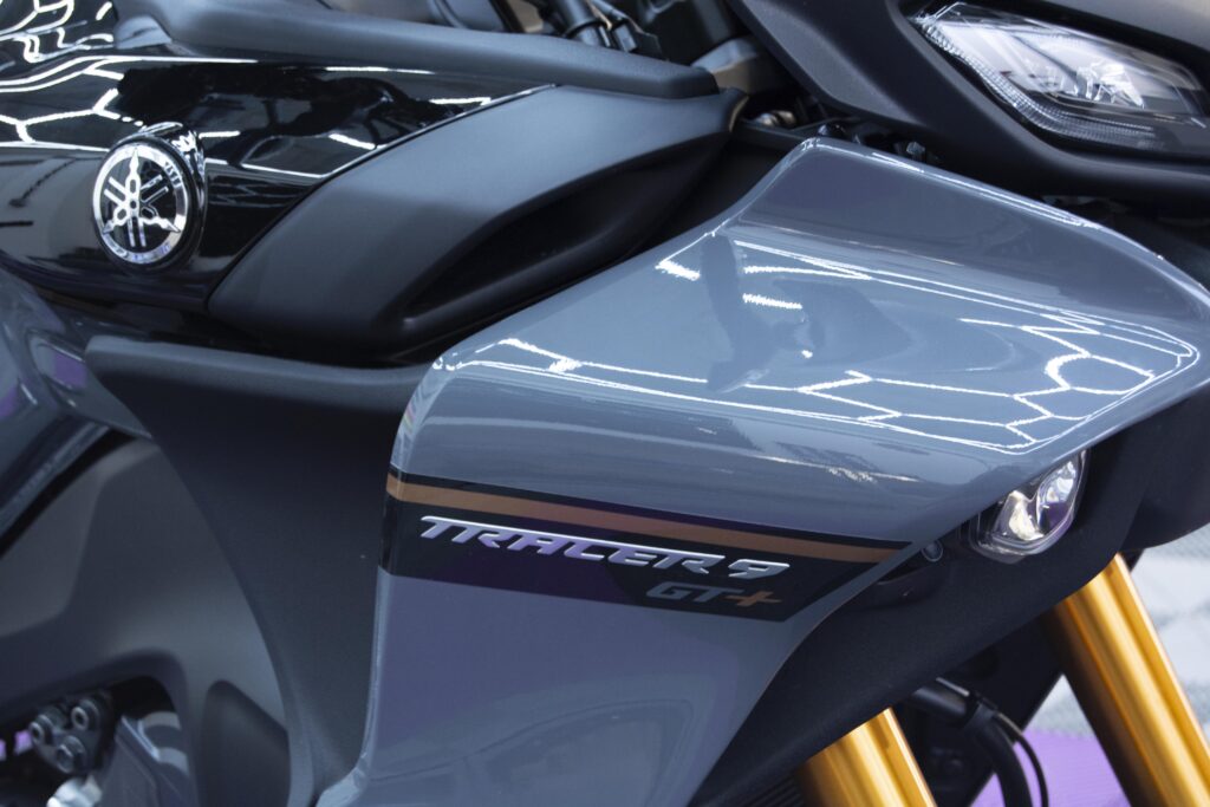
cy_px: 404
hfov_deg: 24.6
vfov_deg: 16.6
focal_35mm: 82
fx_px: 2773
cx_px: 605
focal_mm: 55
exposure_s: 1/30
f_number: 5.6
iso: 1000
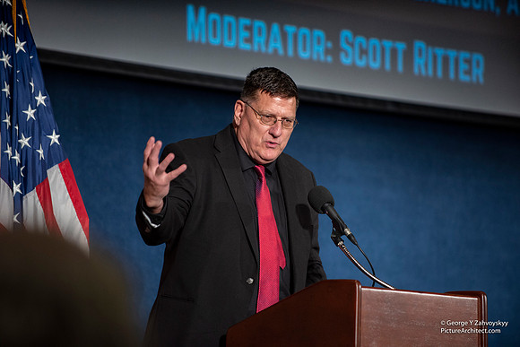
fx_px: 2889
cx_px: 260
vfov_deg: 6.9
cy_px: 174
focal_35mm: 200
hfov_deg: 10.3
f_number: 2.8
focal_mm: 200
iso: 1600
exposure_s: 1/200
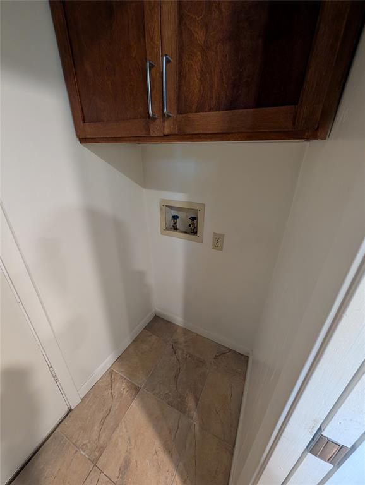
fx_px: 168
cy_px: 242
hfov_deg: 94.6
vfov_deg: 110.5
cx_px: 182
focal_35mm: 12
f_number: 1.7
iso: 340
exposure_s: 1/30
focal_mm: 2.02
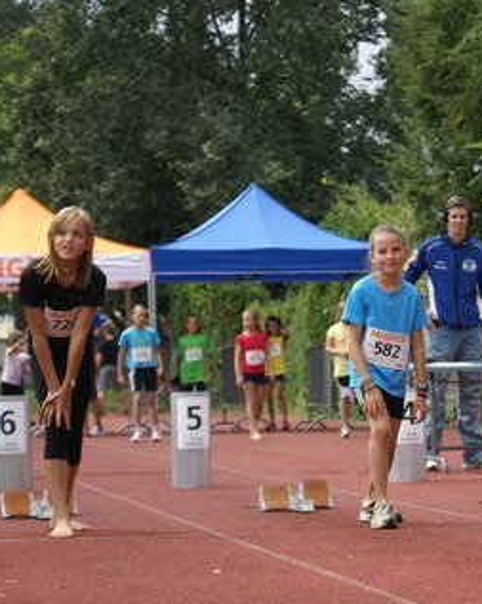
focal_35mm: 168
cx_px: 398
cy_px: 307
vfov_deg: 11.5
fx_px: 3000
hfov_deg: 9.2
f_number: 5.6
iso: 100
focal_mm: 70
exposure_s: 1/250
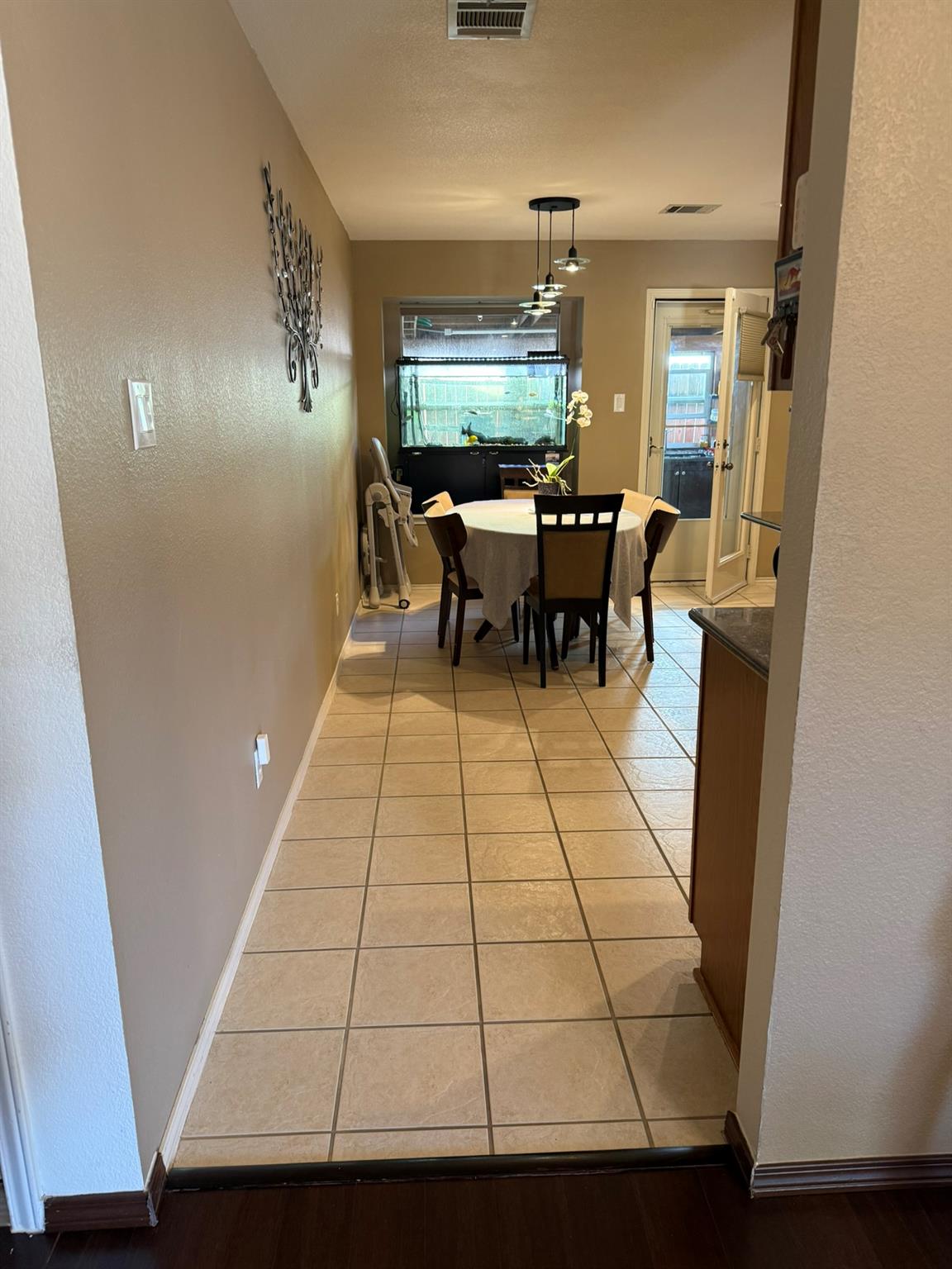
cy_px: 634
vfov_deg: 71.6
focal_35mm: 24
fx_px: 880
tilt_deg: -15.0
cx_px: 476
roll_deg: -0.1
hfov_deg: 56.8
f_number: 1.78
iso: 250
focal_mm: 6.76
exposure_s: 1/60
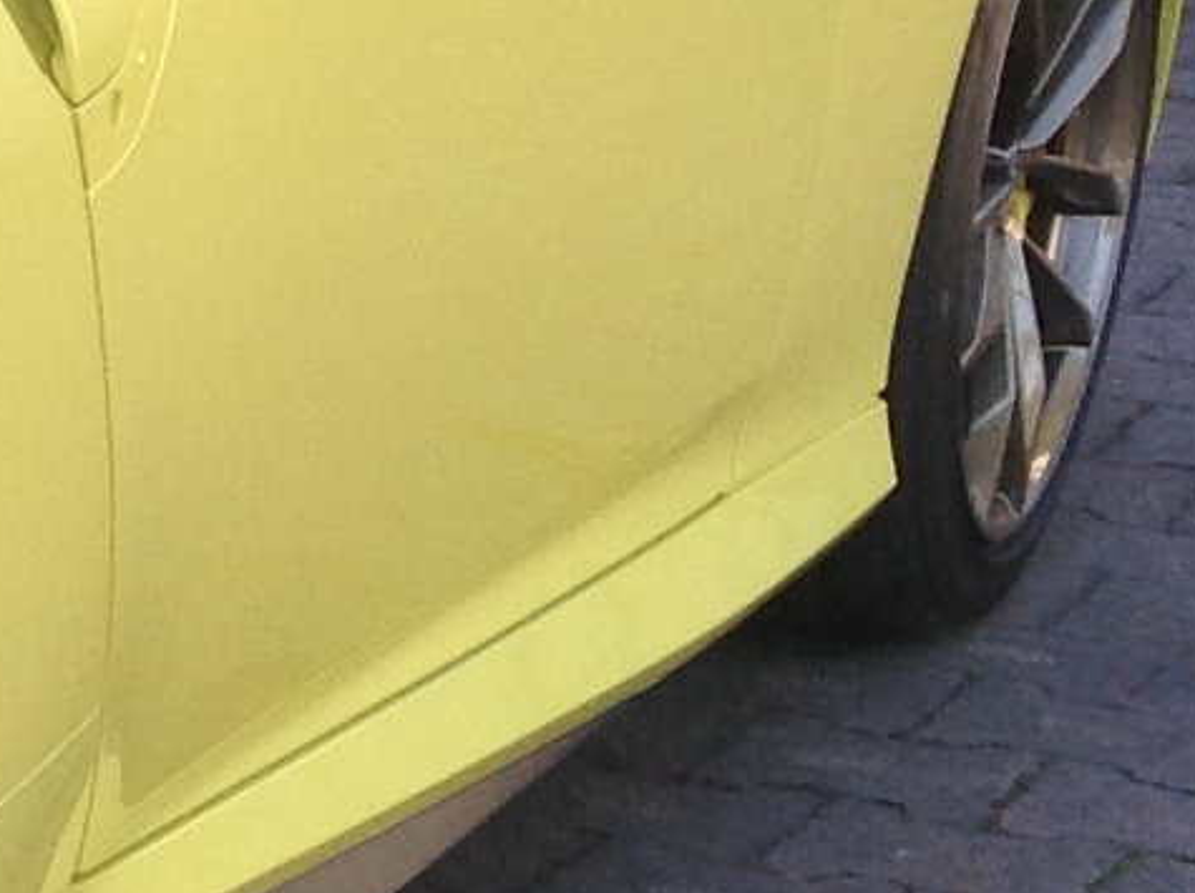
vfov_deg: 7.7
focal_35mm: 191
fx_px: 6585
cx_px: -1648
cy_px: 682
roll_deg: -0.3
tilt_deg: -18.7
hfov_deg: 9.3
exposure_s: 1/236
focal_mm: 4.28
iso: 50
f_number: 2.4
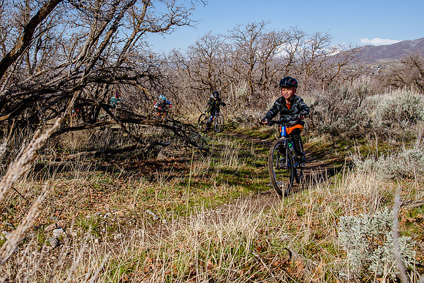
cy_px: 114
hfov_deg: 42.3
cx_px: 169
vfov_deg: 29.1
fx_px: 545
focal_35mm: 46
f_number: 10
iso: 200
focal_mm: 38
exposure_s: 1/250
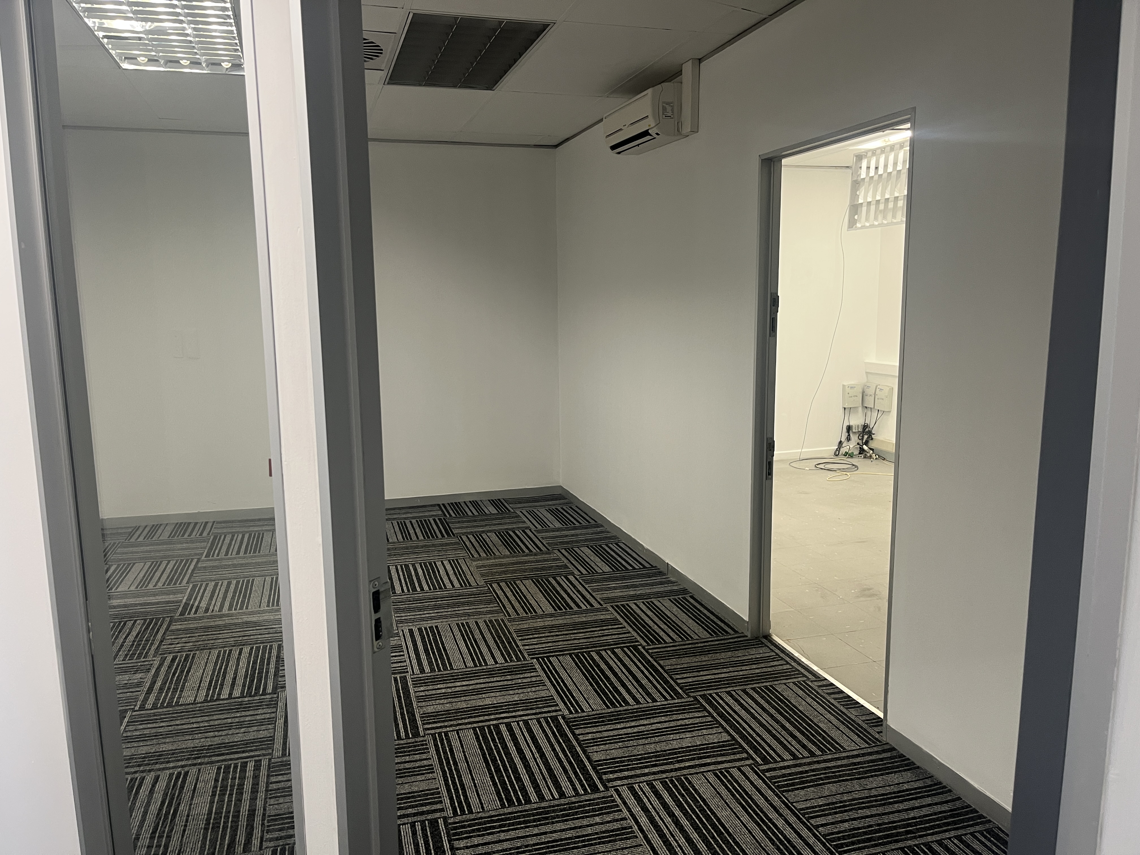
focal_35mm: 26
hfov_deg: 67.3
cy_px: 428
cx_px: 570
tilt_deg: -8.8
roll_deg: +0.1
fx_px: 856
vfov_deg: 53.1
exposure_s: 1/50
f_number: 1.6
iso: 80
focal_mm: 5.1
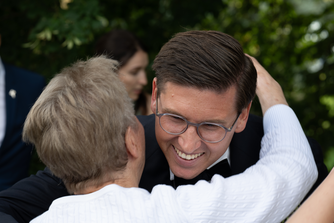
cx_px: 192
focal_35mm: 132
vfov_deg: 10.4
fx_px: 1225
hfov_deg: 15.5
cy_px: 100
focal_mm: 85
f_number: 5.6
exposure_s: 1/125
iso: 160
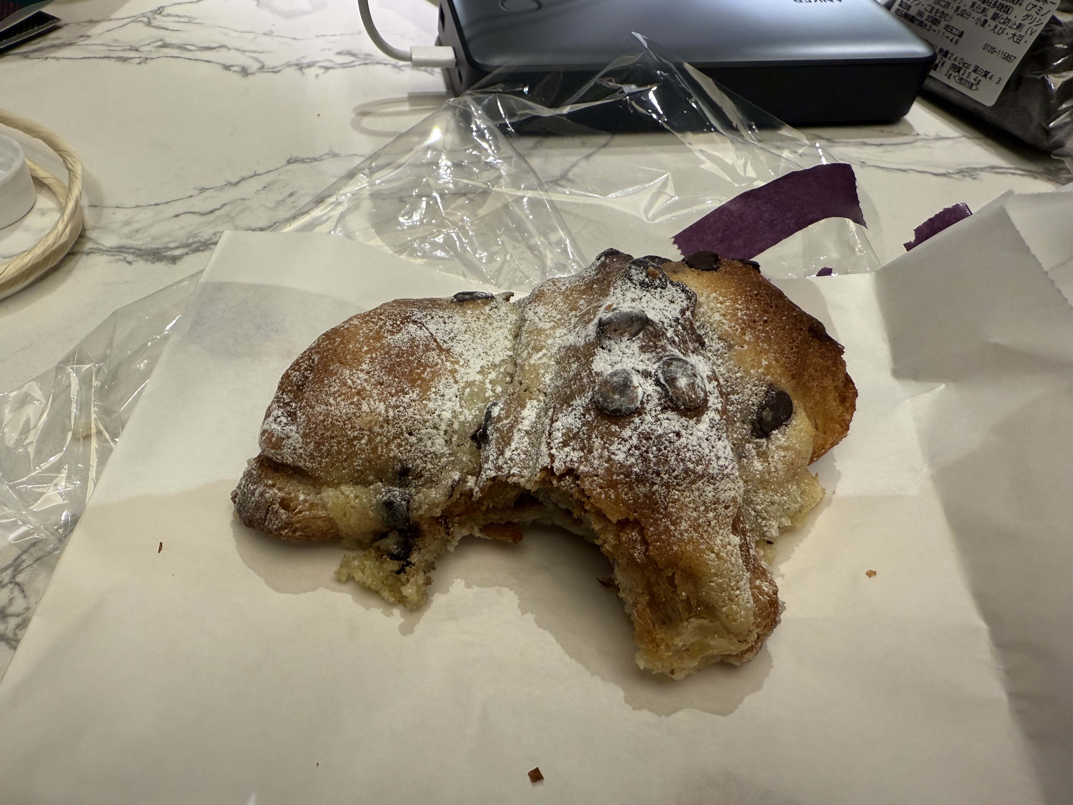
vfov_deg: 56.8
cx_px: 536
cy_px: 402
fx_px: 744
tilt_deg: -48.0
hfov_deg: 71.6
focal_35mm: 24
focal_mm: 2.22
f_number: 2.2
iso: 160
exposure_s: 1/100
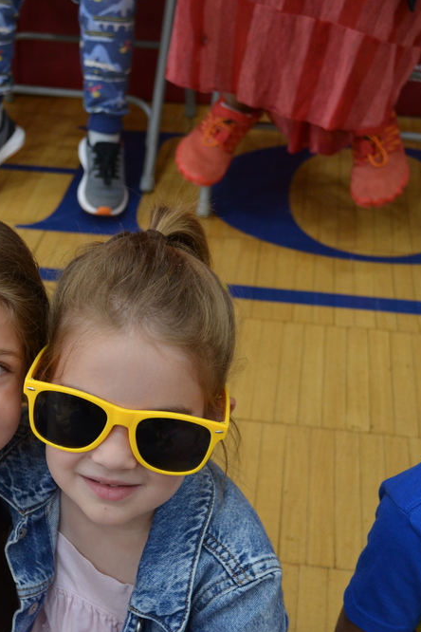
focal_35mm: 69
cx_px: 33
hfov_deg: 19.3
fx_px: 1210
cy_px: 320
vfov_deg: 29.2
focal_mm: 30
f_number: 4.5
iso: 800
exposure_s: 1/100
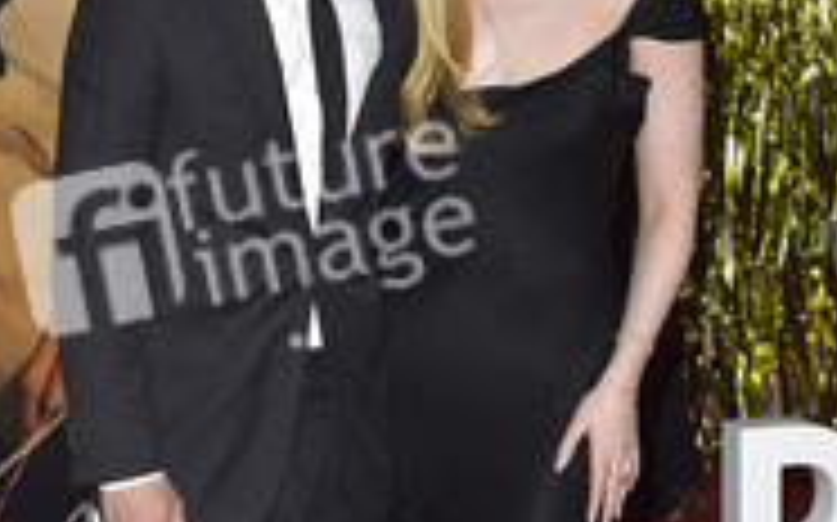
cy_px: 454
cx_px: 376
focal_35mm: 114
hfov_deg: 18.3
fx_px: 2599
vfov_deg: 11.4
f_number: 6.3
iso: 640
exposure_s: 1/250
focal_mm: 52
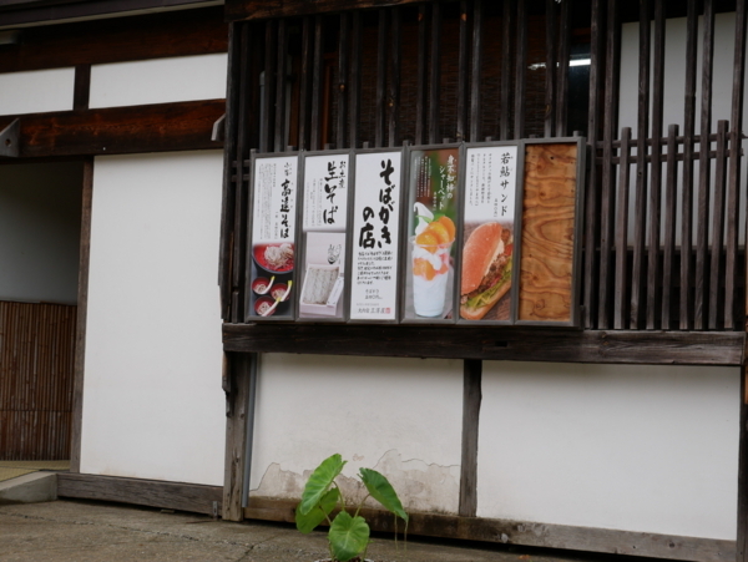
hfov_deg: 19.6
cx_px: 374
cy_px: 281
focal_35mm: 100
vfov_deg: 14.8
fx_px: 2163
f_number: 6.3
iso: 200
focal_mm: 50
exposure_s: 1/250
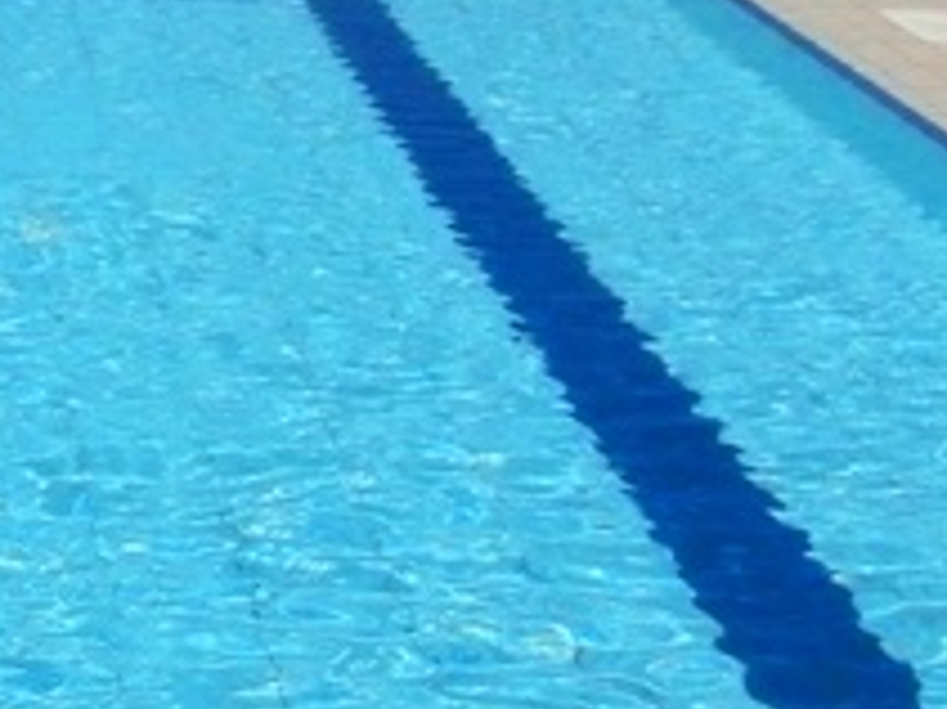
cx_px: -337
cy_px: -139
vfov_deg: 15.6
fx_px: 2488
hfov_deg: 19.6
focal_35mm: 91
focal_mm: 4.2
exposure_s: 1/800
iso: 100
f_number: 7.9
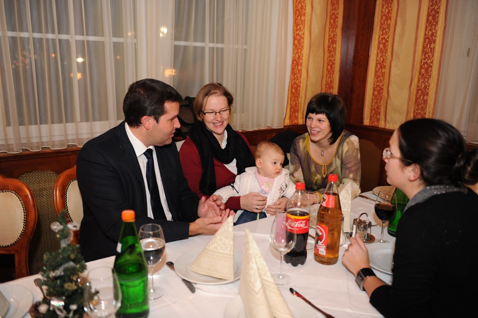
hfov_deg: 60.3
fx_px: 411
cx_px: 239
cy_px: 159
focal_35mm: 31
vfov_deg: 42.3
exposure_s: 1/60
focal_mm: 31
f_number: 2.8
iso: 1600
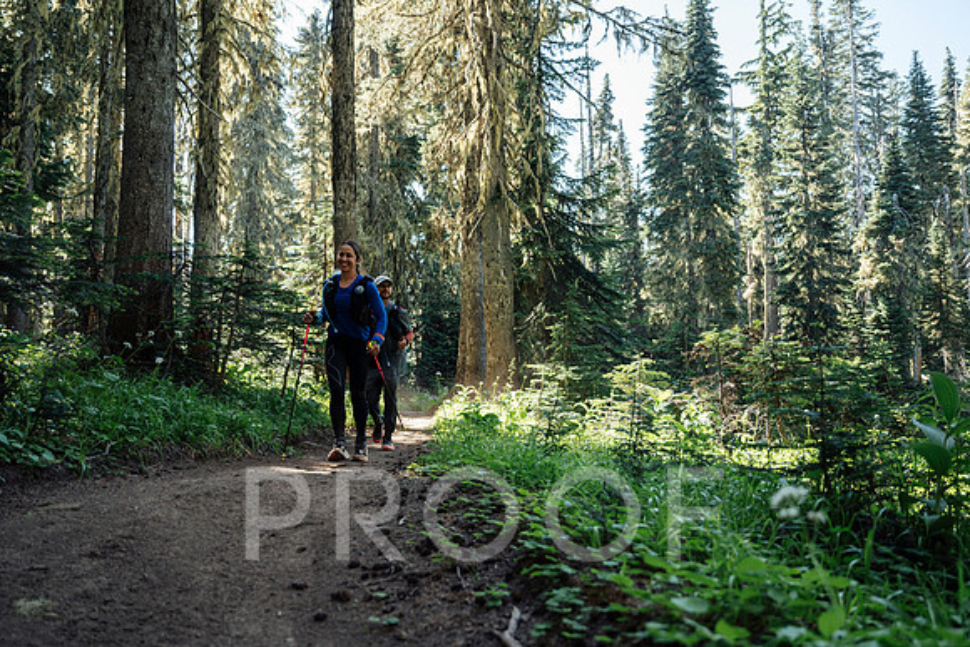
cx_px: 485
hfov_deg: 65.5
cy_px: 324
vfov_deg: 46.4
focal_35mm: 28
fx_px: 755
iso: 400
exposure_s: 1/800
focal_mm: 28
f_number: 2.8
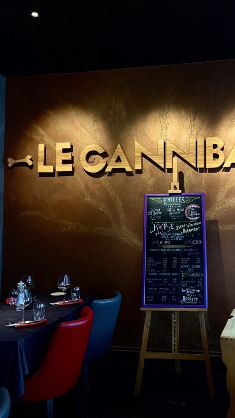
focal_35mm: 33
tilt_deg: +2.9
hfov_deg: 35.1
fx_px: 366
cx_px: 164
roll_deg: +0.1
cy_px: 193
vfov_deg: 59.4
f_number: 1.6
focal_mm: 5.1
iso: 160
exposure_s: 1/50
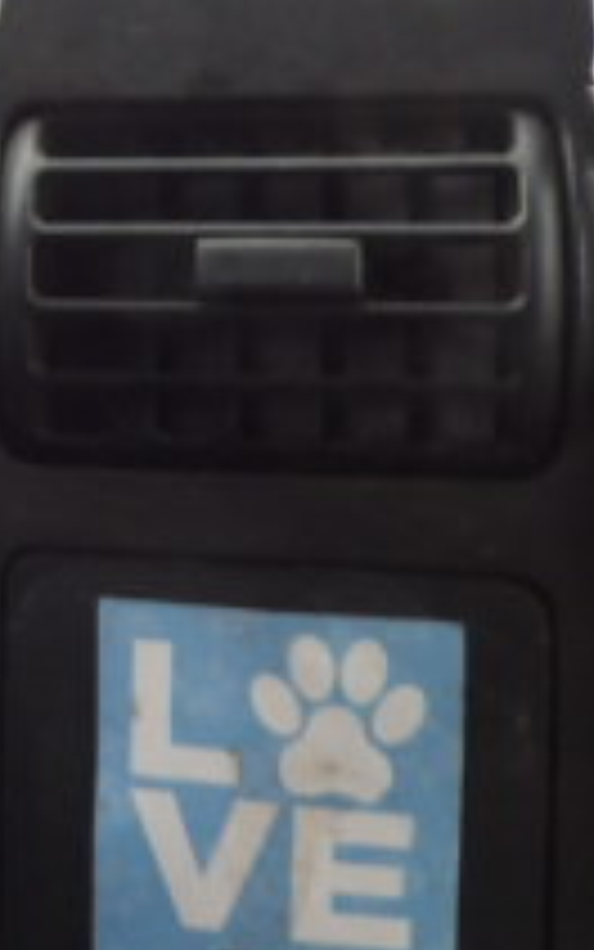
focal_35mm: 77
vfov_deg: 26.5
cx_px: -405
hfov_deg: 15.1
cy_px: 248
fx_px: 1993
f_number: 3.2
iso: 203
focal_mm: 4.3
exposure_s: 1/17
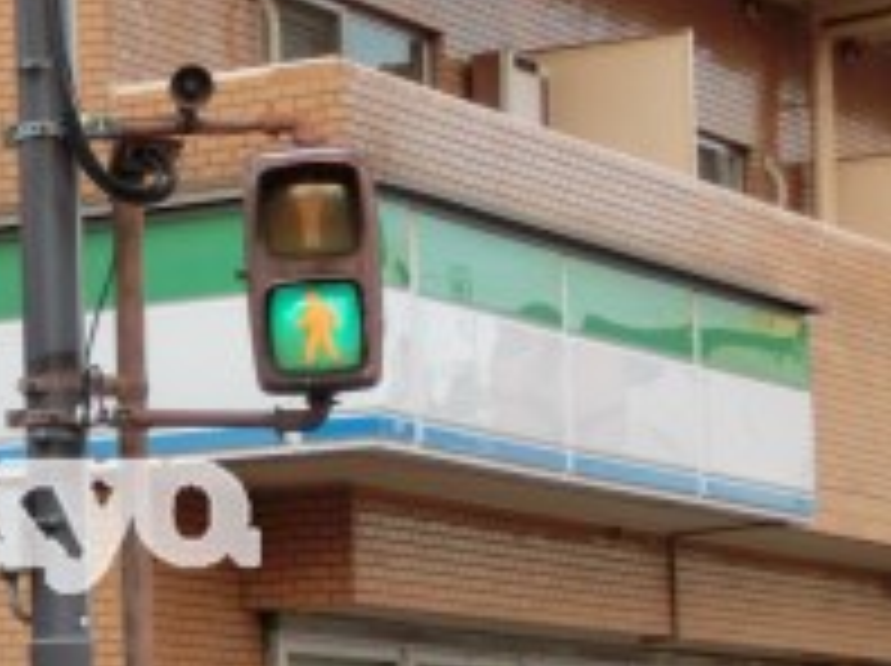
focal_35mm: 152
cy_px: 500
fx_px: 3908
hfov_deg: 12.6
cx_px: -279
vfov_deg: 9.7
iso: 125
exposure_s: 1/125
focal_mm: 8.29
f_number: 4.2
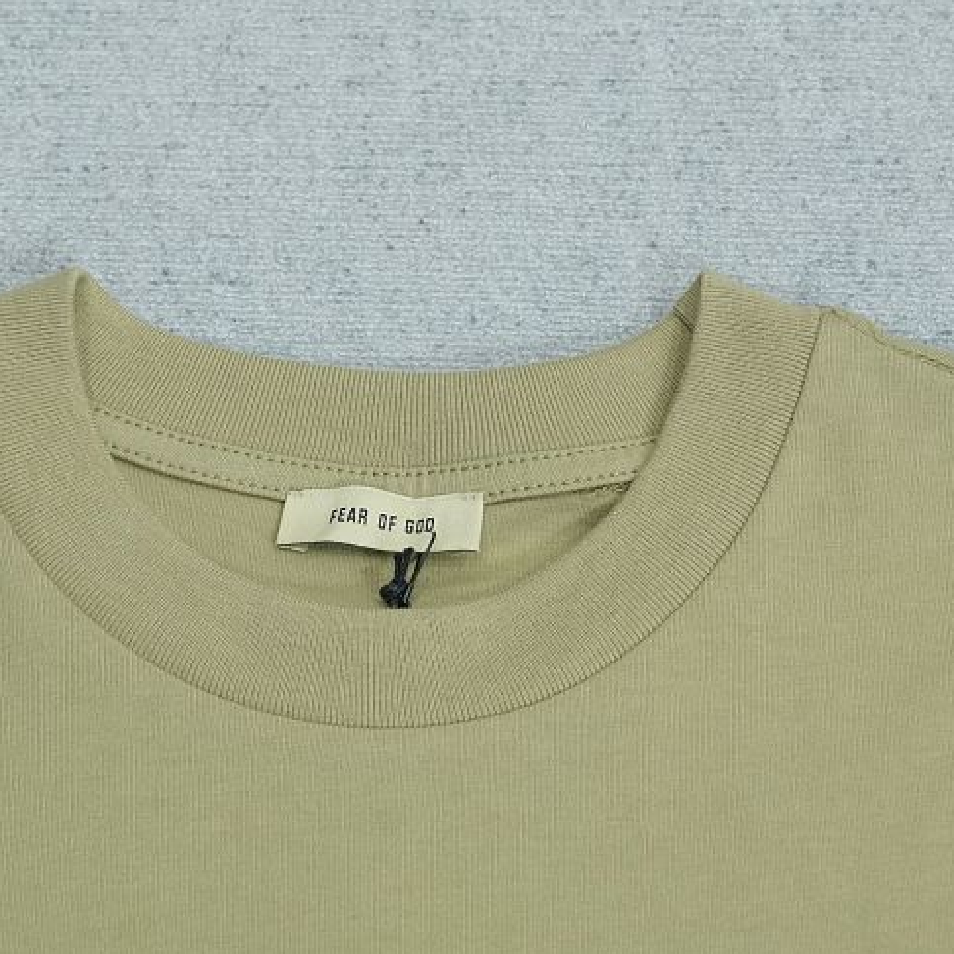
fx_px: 3274
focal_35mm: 105
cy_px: 450
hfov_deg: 16.6
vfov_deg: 16.6
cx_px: 434
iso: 1000
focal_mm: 50
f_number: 8
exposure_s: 1/160
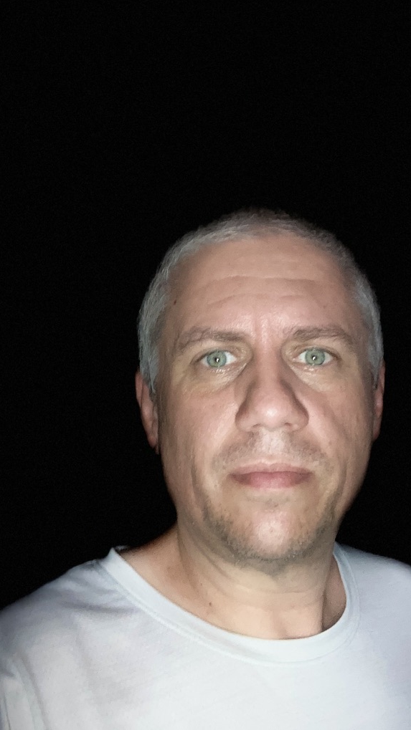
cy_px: 365
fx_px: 678
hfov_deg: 33.5
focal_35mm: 35
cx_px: 257
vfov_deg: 56.6
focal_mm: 2.87
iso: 250
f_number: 2.2
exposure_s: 1/16
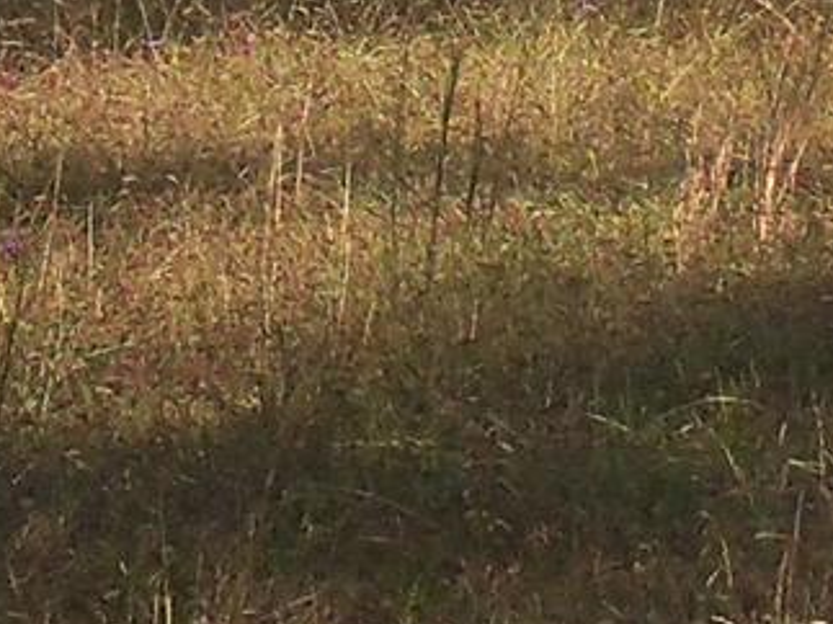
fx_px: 12220
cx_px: 1163
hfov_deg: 3.9
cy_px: -1243
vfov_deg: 2.9
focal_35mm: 508
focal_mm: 14.2
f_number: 4.1
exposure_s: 1/640
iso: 200
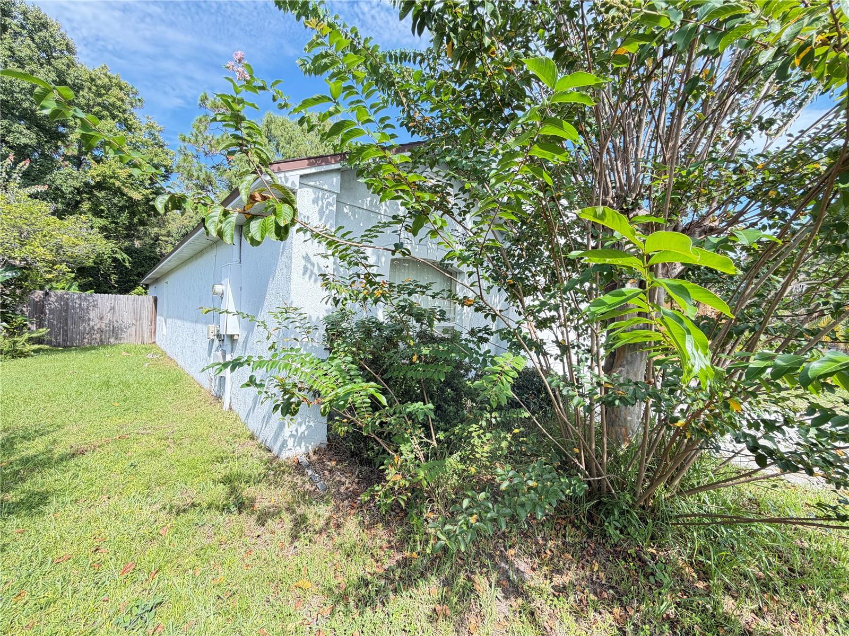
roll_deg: -1.9
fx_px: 343
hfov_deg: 102.1
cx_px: 424
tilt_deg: +0.3
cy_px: 318
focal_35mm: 14
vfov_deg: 85.7
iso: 64
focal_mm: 2.22
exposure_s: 1/153
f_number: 2.2
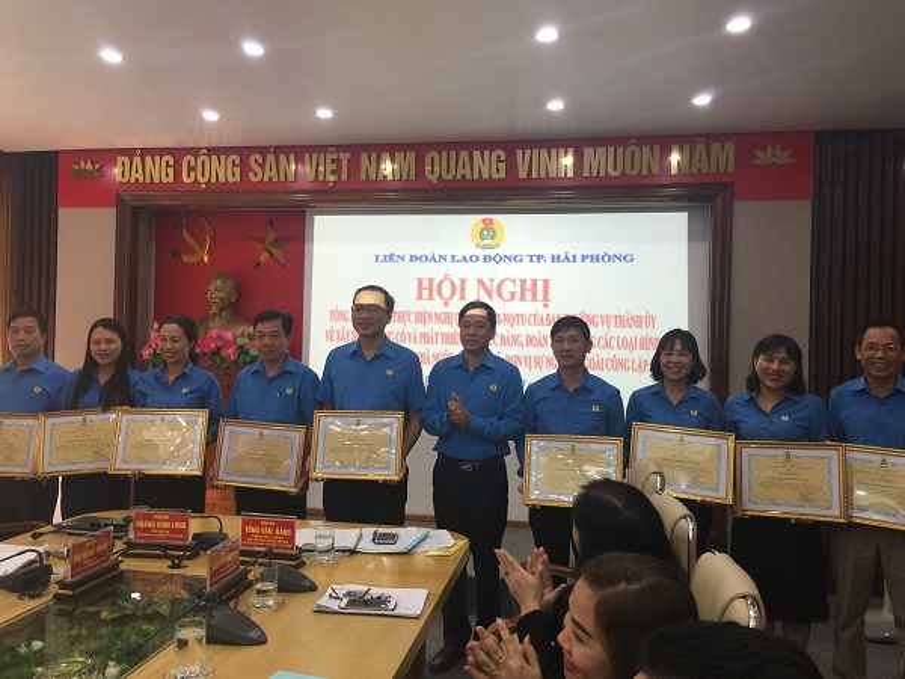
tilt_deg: +1.5
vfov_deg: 48.2
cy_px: 340
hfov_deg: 61.7
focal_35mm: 29
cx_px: 452
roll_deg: -3.1
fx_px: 758
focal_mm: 4.15
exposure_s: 1/33
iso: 32
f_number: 2.2
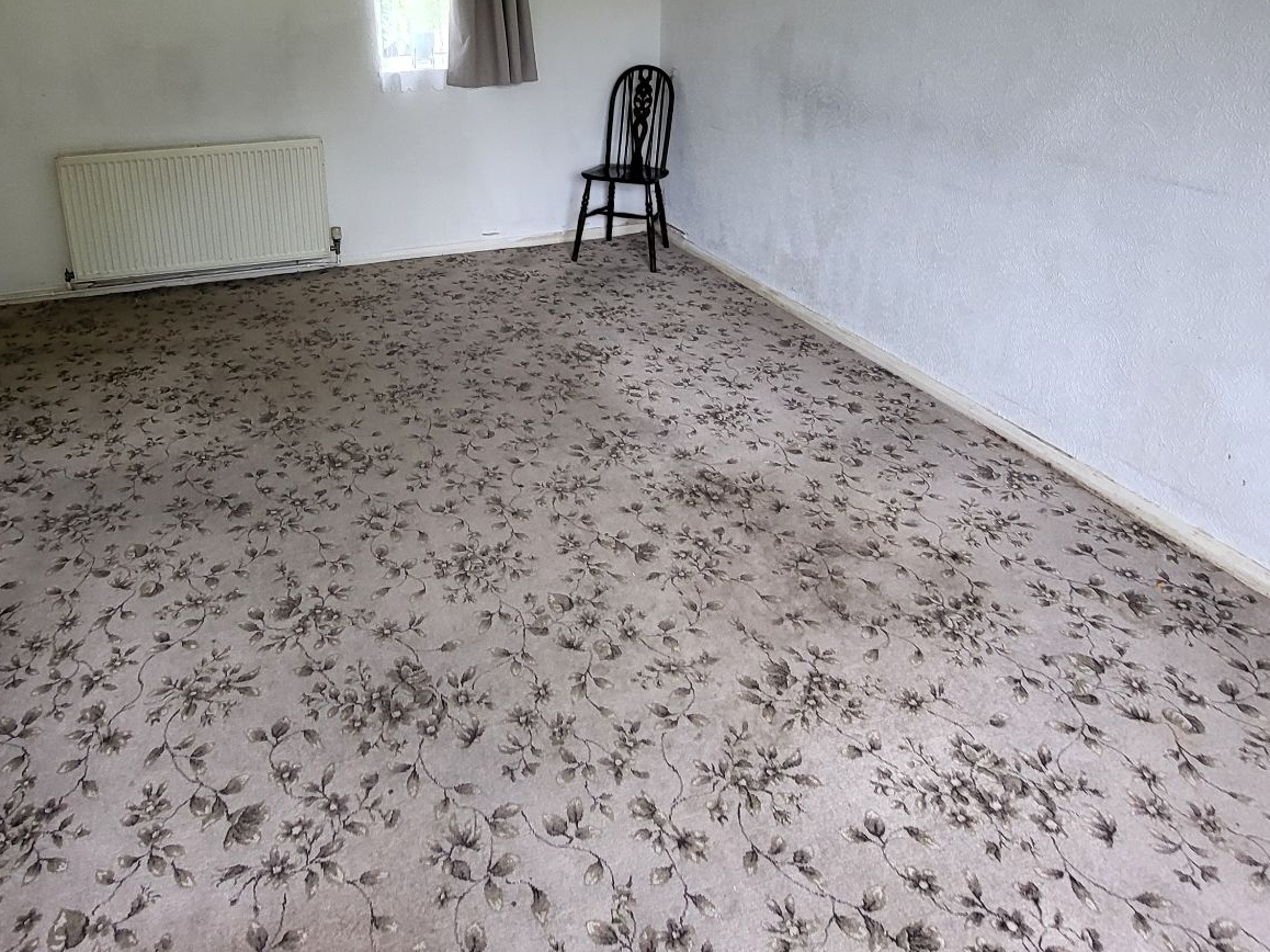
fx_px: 844
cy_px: 217
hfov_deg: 72.7
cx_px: 477
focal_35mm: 23
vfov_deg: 55.5
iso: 125
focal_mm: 1.74
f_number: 2.2
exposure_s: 1/50
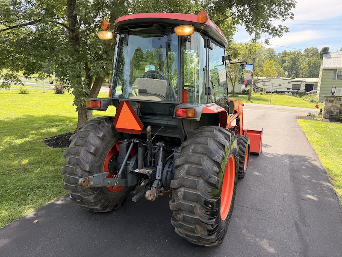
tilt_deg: -7.8
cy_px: 128
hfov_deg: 71.6
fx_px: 237
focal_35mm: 24
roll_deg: -0.9
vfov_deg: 56.8
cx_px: 171
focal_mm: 6.76
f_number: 1.78
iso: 80
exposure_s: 1/788
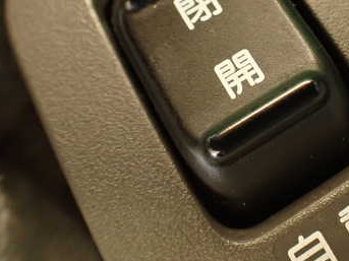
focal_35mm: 56
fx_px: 564
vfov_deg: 25.5
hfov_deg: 33.3
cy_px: 42
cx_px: 282
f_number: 2.4
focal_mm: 5.79
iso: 250
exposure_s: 1/30
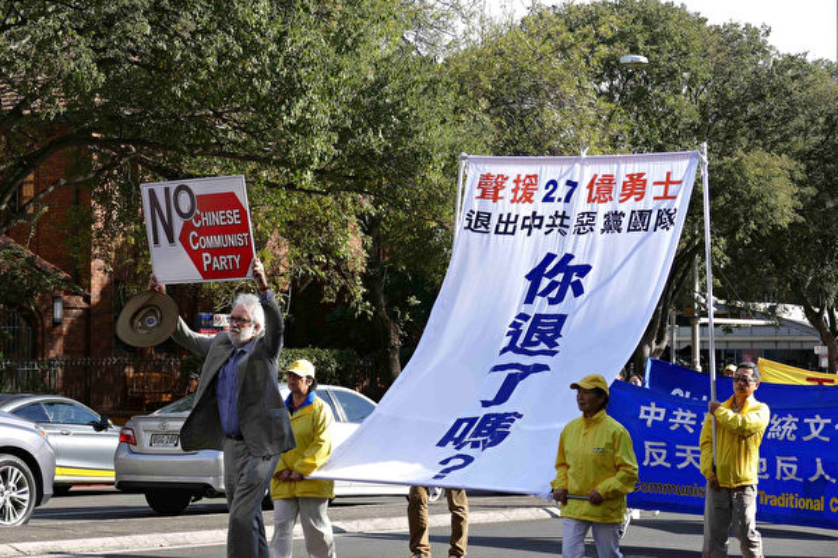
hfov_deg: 22.1
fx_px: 2141
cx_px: 419
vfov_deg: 14.9
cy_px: 279
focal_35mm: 92
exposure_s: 1/500
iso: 125
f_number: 3.8
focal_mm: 33.51
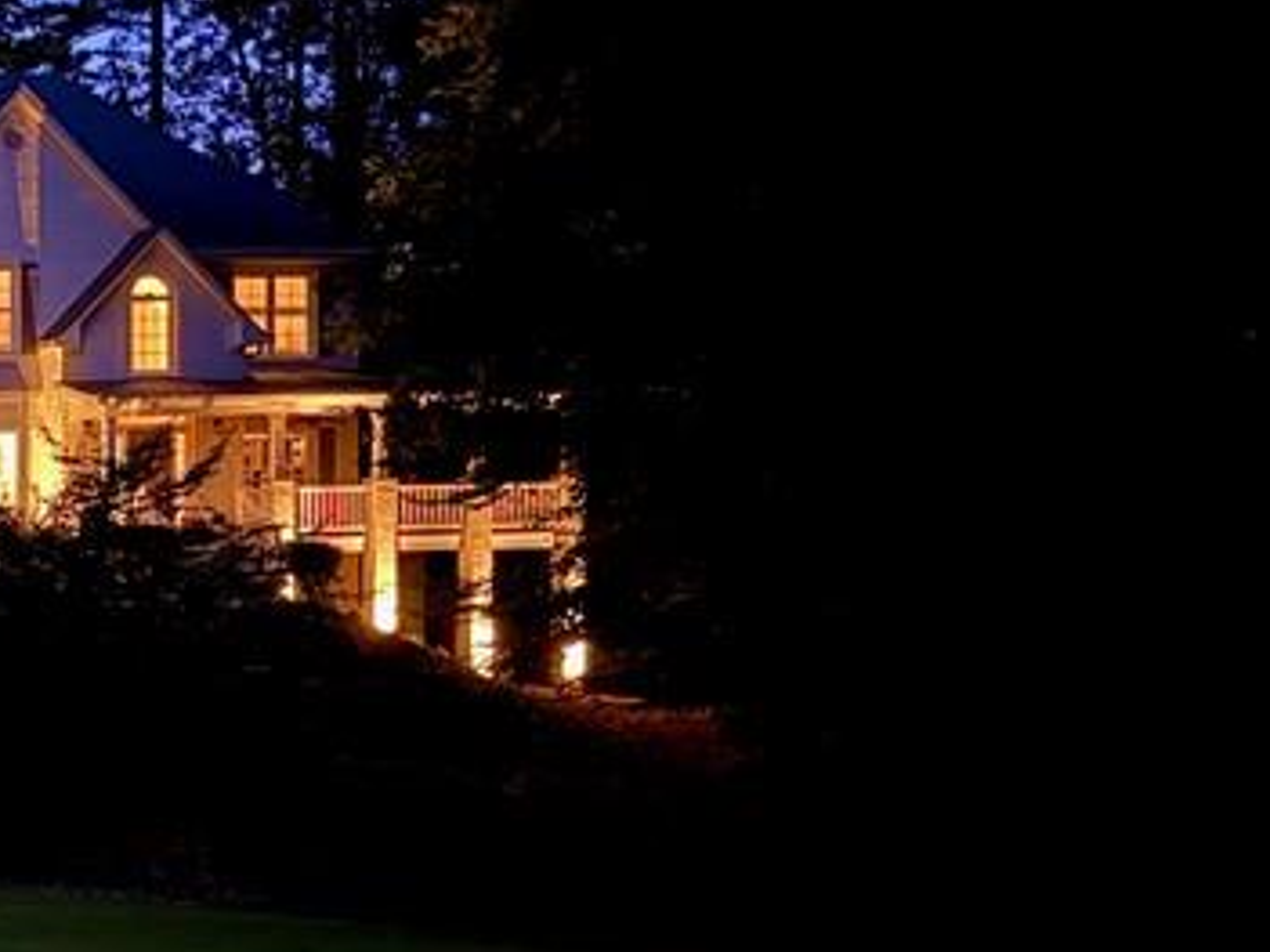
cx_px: -452
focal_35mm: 70
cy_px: 644
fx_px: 2567
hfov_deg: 23.9
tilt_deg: -2.9
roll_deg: +1.5
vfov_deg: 20.9
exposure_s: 1/9
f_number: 1.78
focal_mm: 6.76
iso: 3200
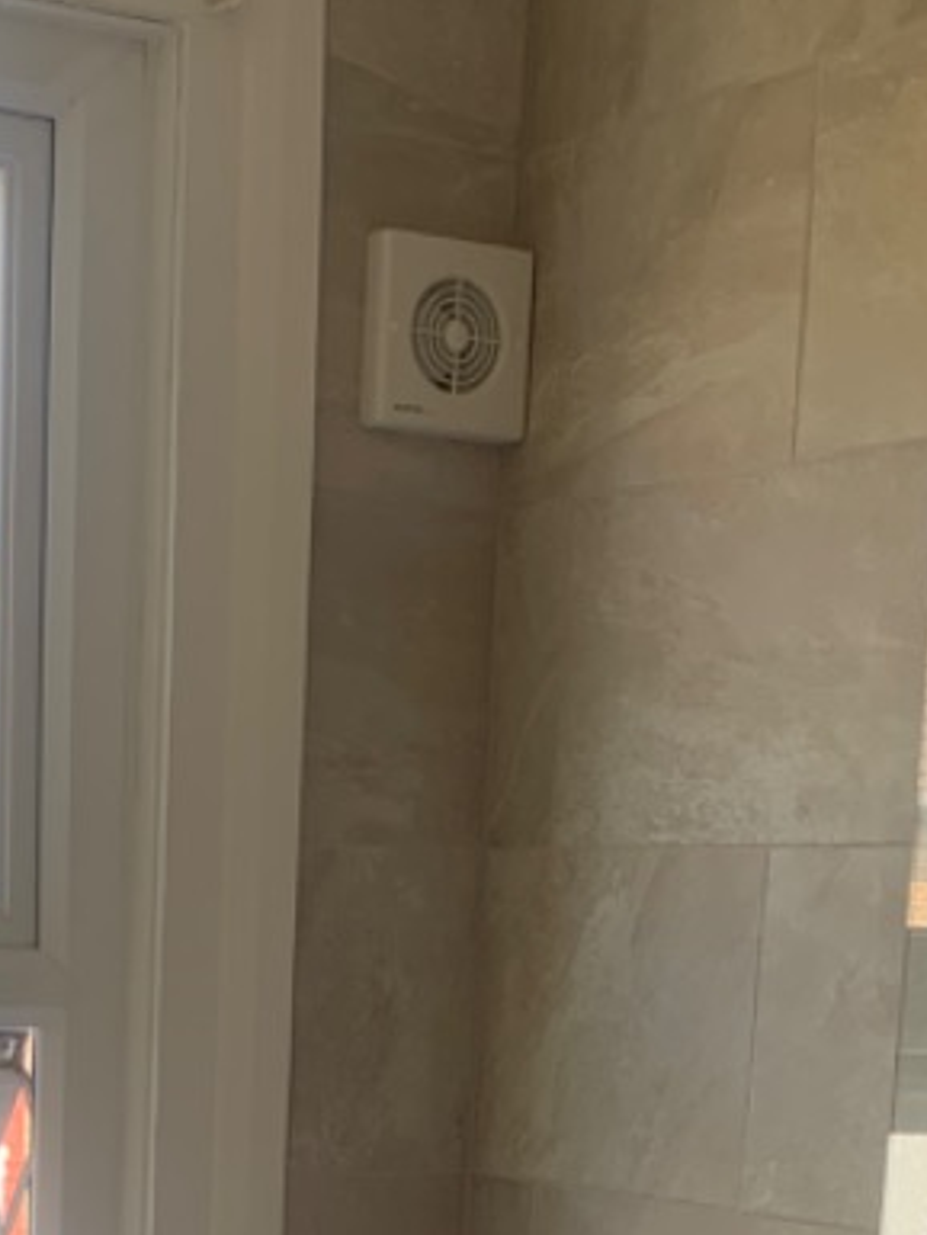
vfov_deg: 22.1
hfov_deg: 18.0
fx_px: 2891
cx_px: 173
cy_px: 1524
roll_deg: -1.1
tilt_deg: -12.3
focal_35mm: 81
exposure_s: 1/122
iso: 25
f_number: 1.8
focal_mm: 4.25
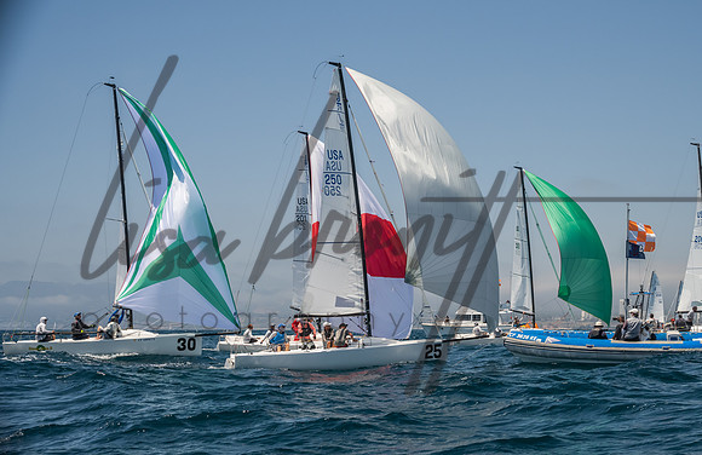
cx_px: 412
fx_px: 1161
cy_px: 236
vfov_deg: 22.2
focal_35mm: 60
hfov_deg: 33.6
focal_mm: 50
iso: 640
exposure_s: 1/640
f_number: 9
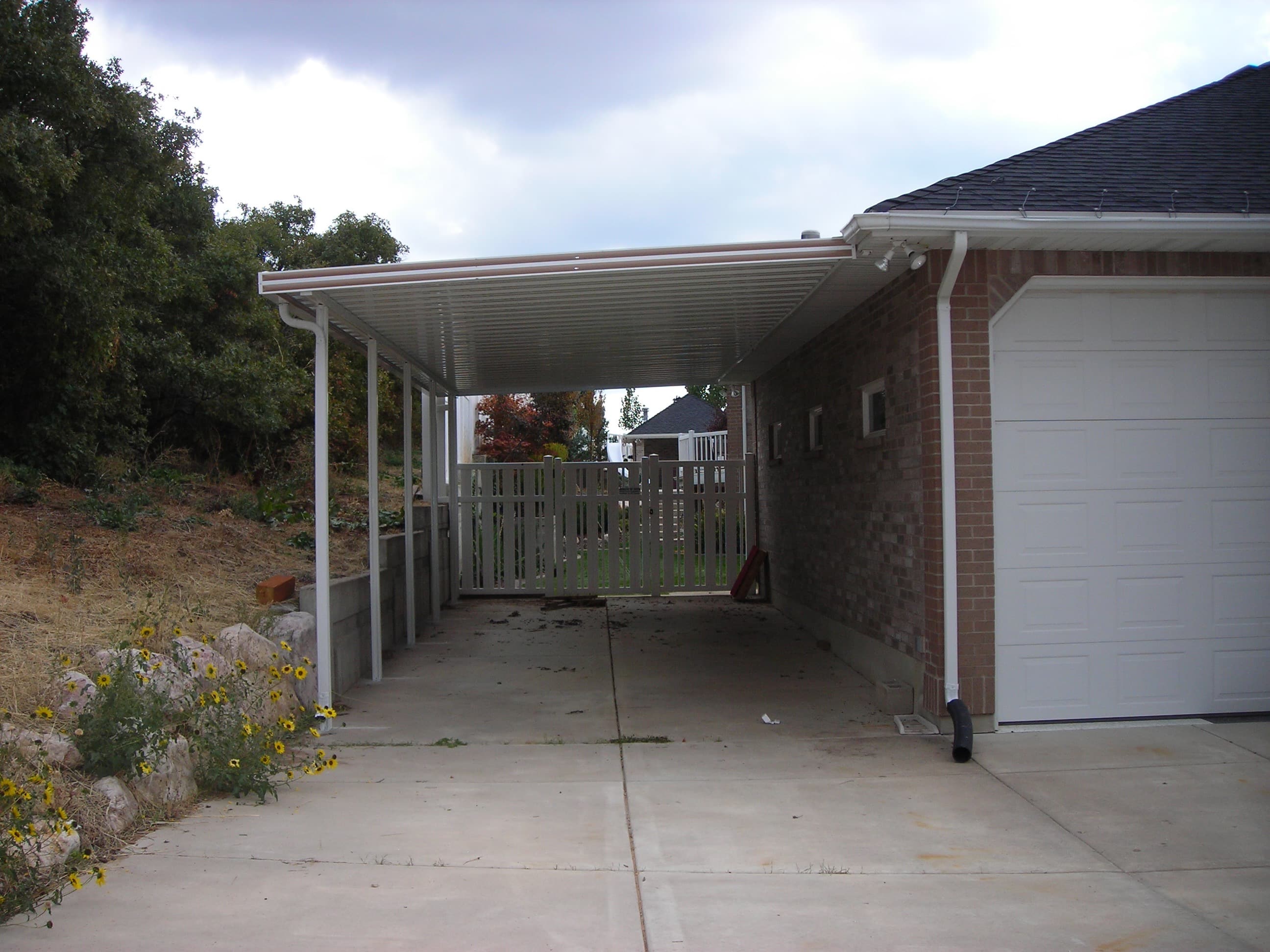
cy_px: 476
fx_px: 1394
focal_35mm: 38
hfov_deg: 49.0
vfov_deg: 37.7
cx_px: 635
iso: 70
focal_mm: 6.3
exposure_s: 1/403
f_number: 3.2
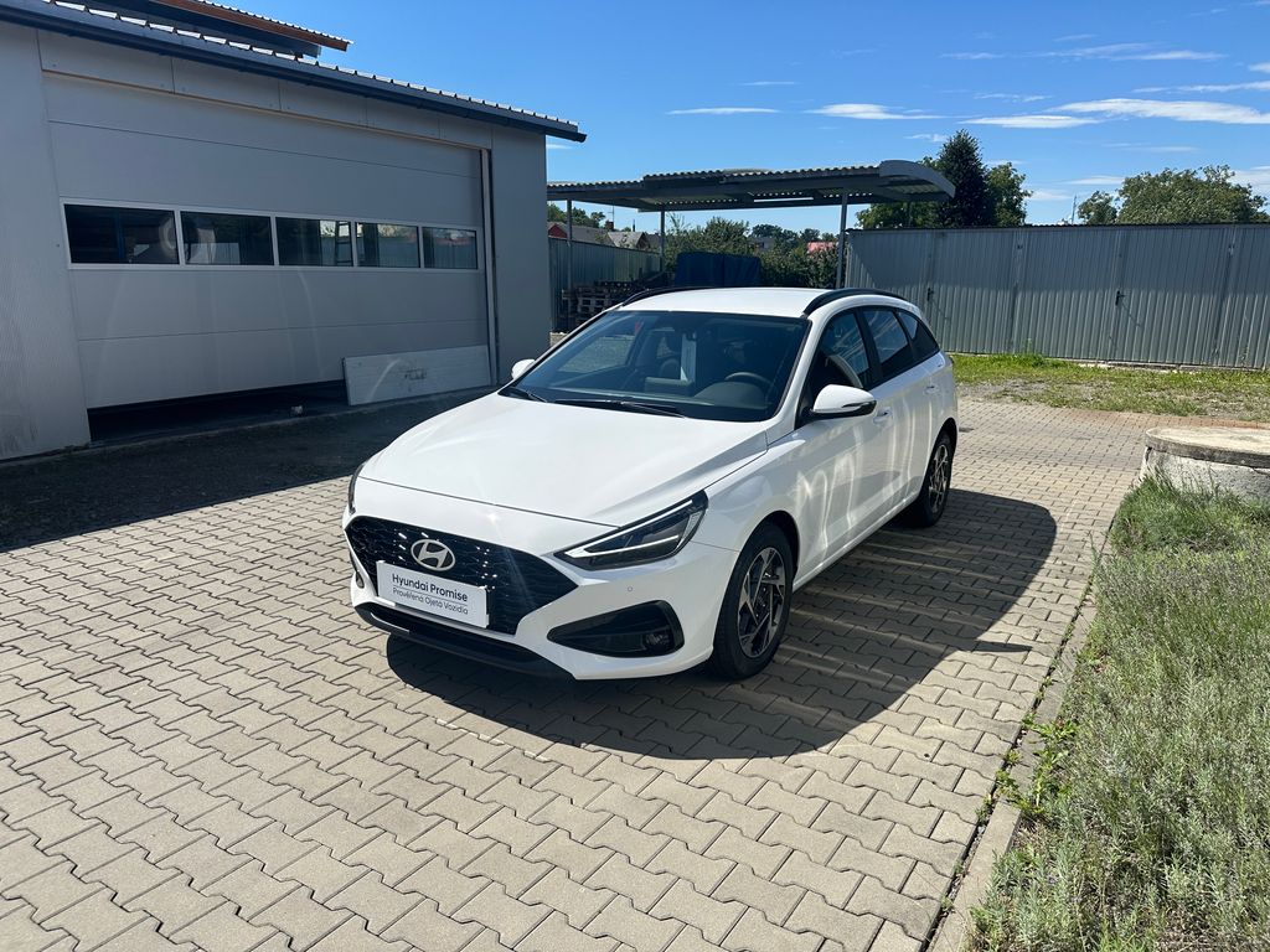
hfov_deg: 71.6
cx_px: 635
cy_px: 476
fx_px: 881
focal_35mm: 24
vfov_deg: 56.8
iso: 80
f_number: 1.78
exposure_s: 1/5525
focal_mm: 6.86
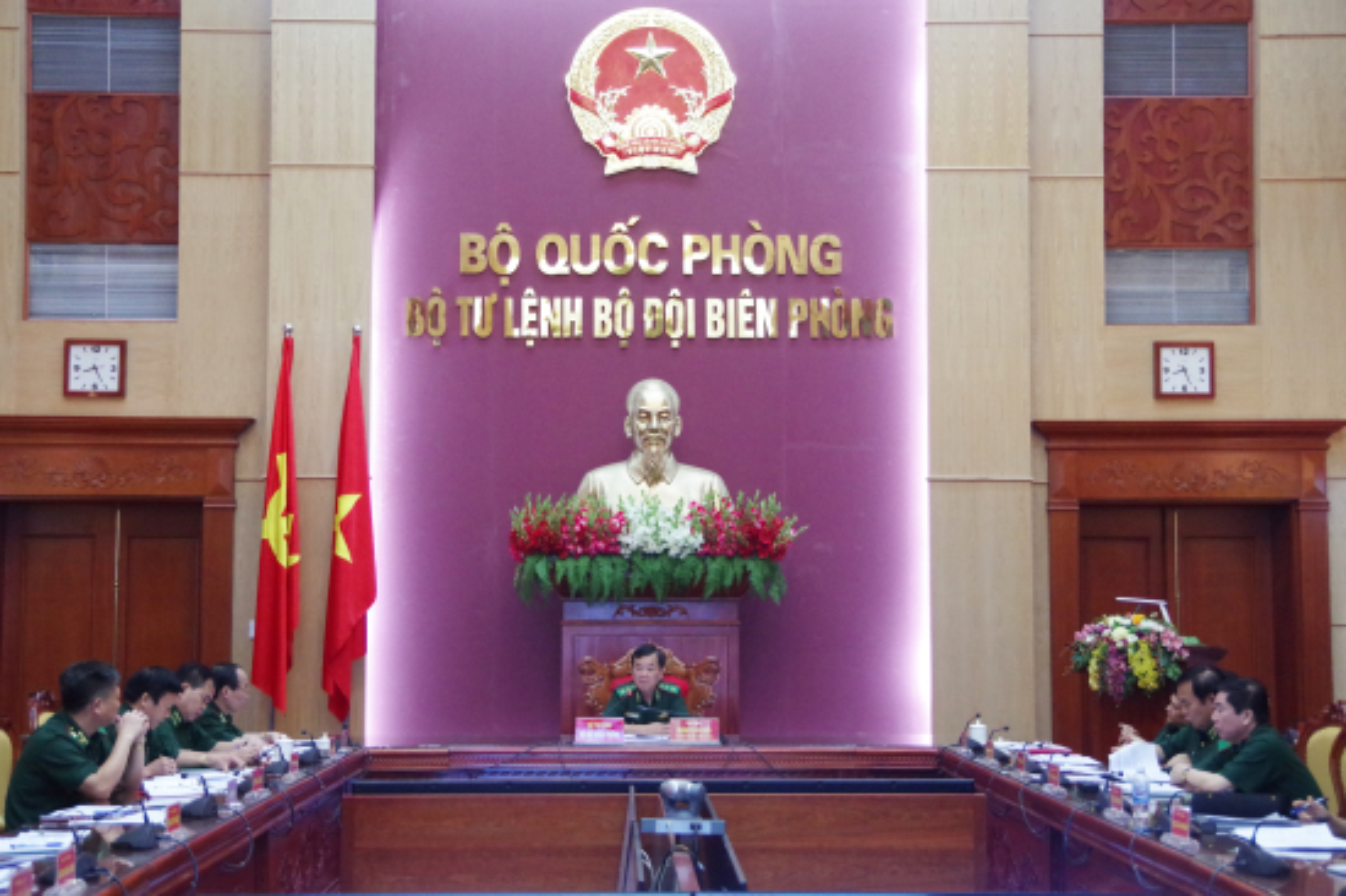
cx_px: 673
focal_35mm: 46
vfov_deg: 28.9
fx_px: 1737
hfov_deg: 42.3
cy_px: 448
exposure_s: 1/80
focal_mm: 31
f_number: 4.5
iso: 3200
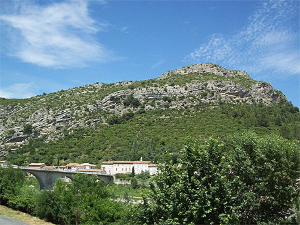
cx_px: 150
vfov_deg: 39.7
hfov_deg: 51.3
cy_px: 112
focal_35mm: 36
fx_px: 312
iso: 80
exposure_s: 1/469
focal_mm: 6
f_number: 4.8
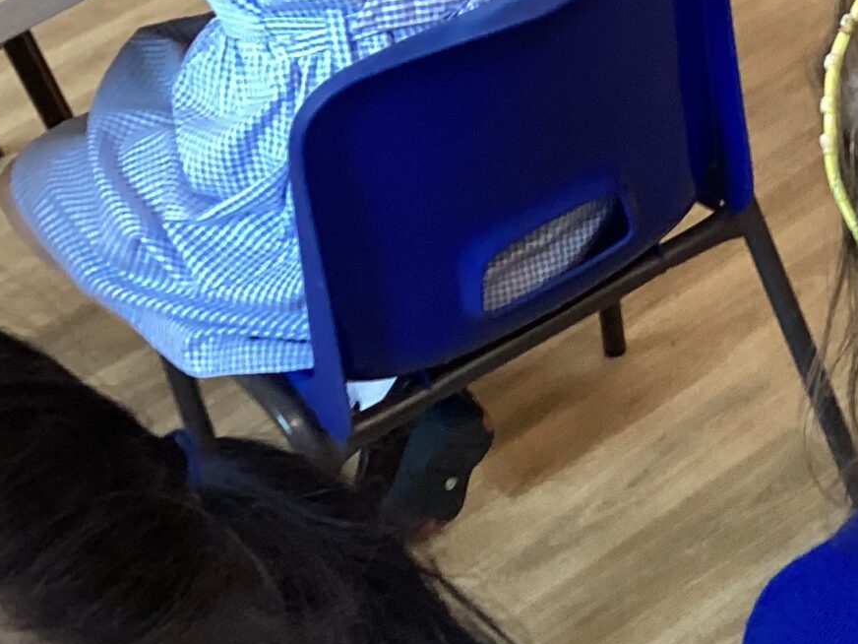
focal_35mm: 91
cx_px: 1149
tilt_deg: -45.7
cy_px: 561
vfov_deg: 16.1
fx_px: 2256
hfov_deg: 19.6
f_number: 2.4
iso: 160
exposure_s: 1/50
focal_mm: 3.3
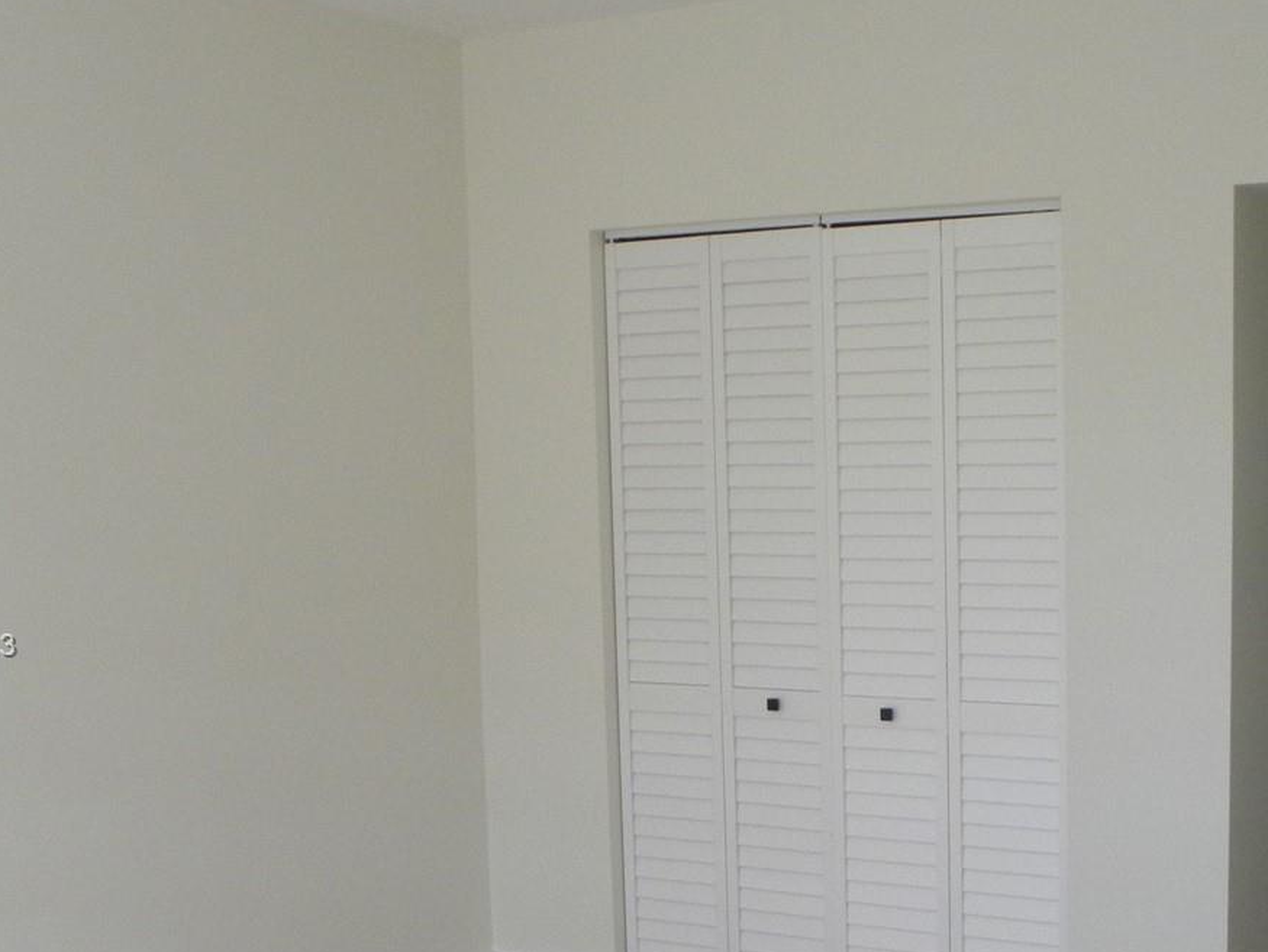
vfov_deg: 27.3
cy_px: 648
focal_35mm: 53
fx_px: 1942
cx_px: 712
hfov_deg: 36.1
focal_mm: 5.2
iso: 255
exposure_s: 1/66
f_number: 2.8
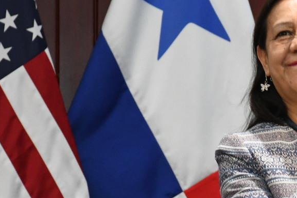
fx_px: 2607
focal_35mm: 316
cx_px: 352
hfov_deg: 6.5
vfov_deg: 4.3
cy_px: 163
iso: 3200
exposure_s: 1/125
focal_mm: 75
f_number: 6.3
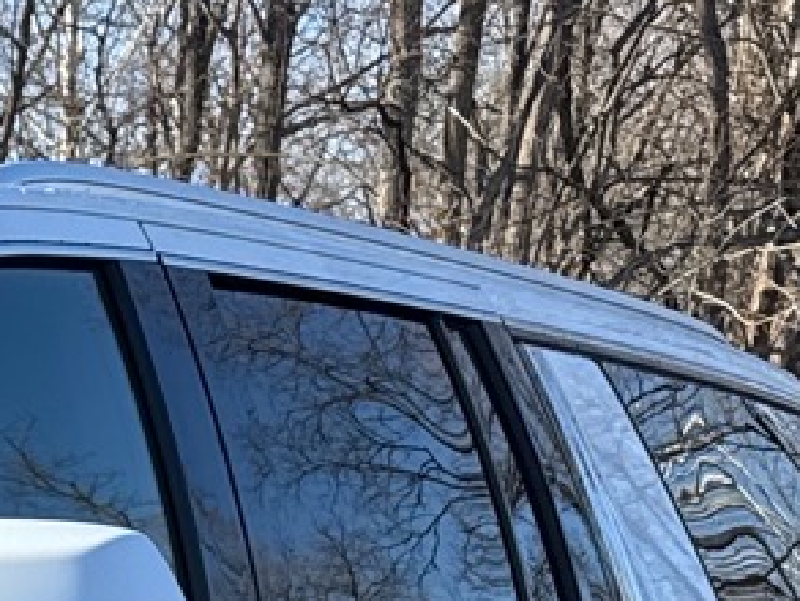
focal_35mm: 131
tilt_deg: -13.2
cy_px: 1404
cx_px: -1010
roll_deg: +0.6
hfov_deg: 12.4
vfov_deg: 10.0
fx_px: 3029
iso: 100
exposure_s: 1/2232
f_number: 1.78
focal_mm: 6.76
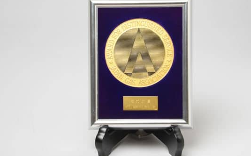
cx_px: 139
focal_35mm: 128
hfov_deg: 16.3
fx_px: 875
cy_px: 79
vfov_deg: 10.2
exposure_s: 1/60
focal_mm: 105
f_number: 16
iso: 100
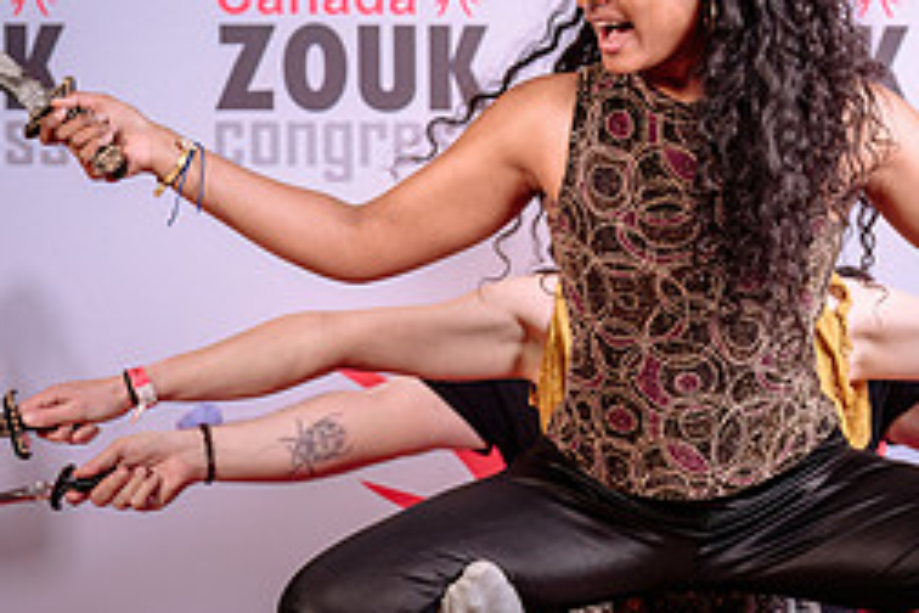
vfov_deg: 9.8
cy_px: 348
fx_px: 3574
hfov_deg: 14.6
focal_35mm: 140
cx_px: 715
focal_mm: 58
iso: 100
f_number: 5.6
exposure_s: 1/160
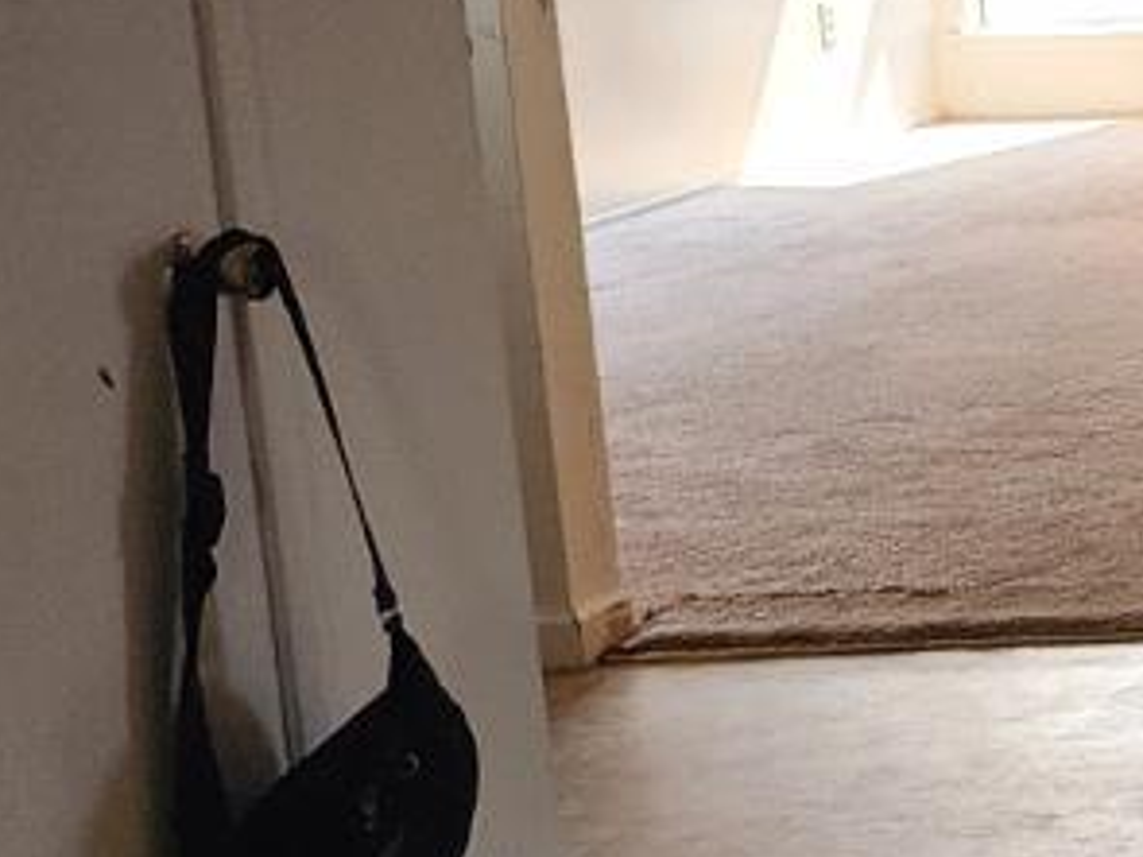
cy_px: 169
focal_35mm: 117
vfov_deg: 12.6
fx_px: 3862
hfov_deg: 12.6
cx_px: 2844
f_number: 1.8
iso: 200
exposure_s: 1/180
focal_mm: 6.4
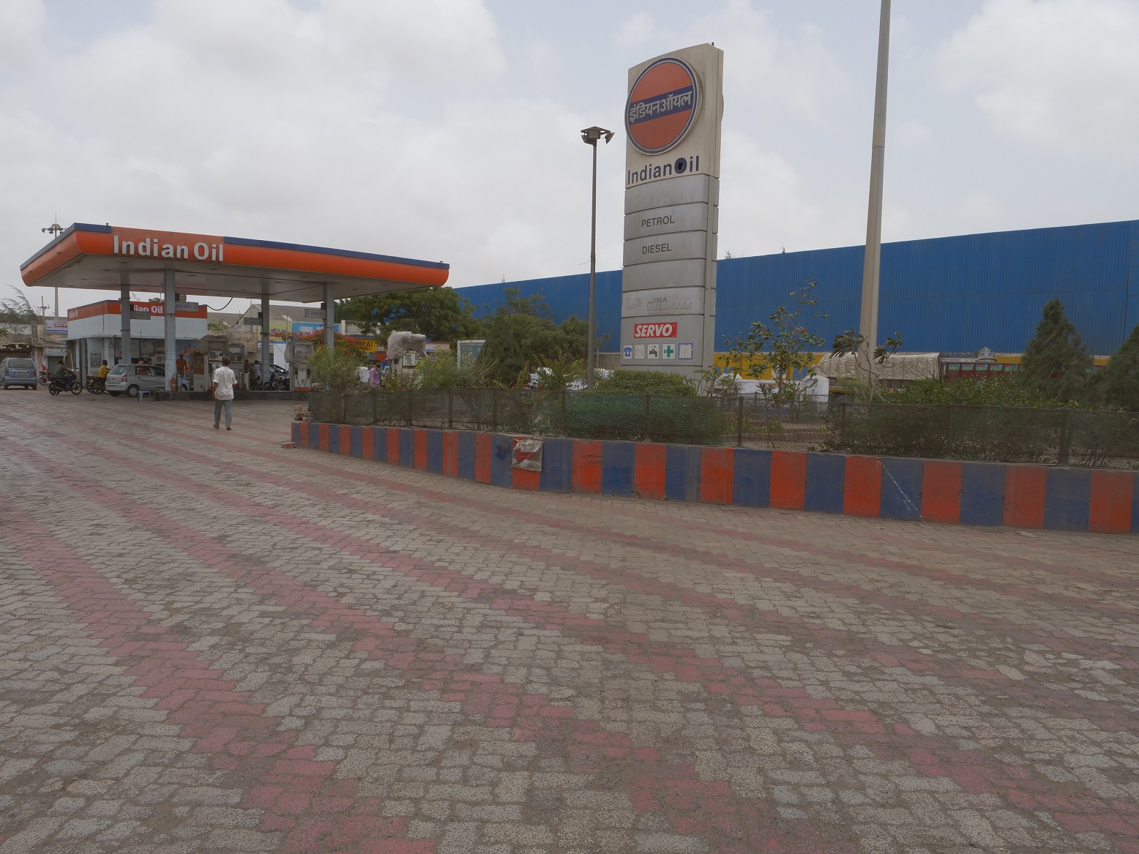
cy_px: 427
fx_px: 790
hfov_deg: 71.6
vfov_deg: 56.8
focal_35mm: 24
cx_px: 570
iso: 200
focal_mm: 12
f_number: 16
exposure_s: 1/125
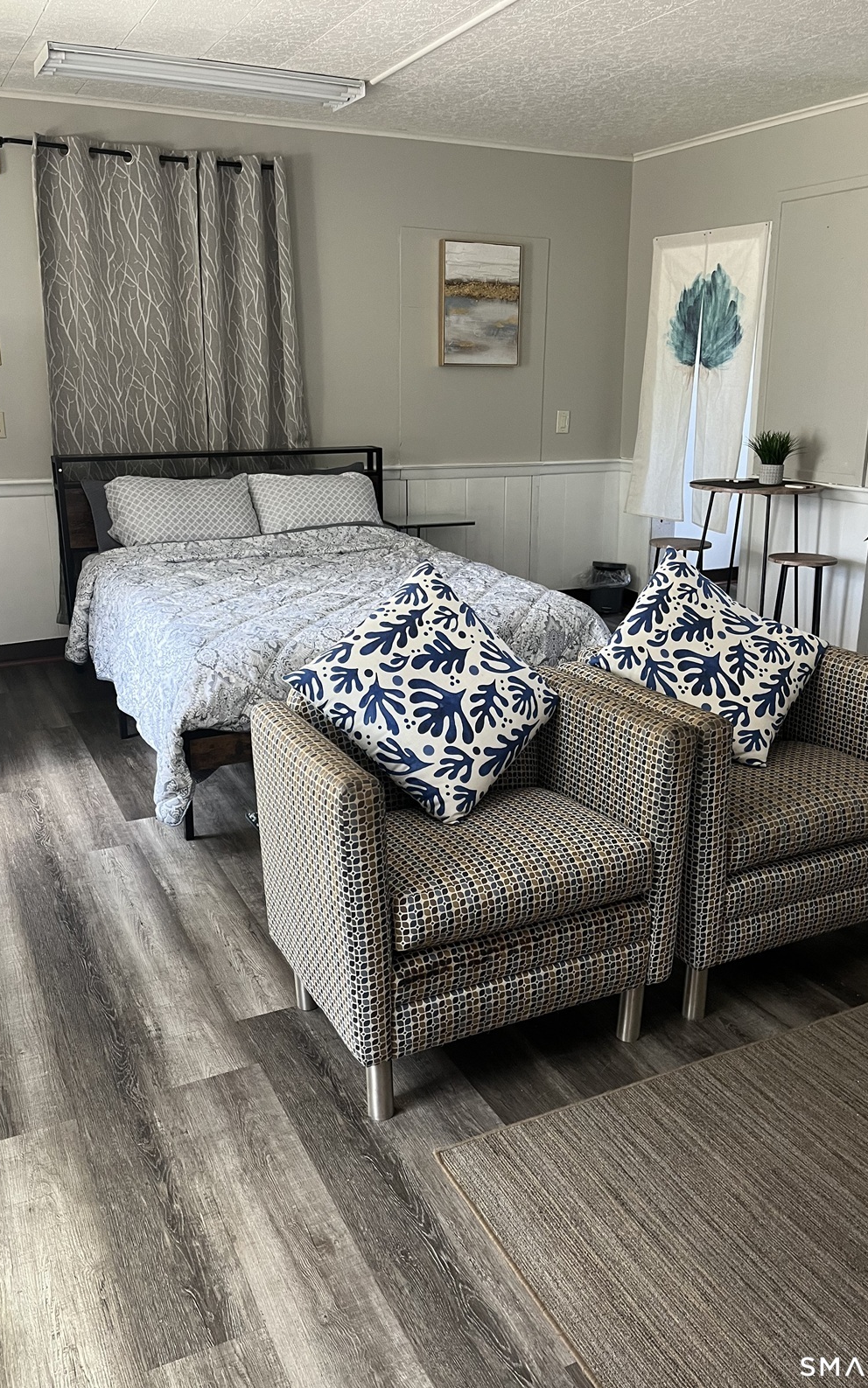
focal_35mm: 28
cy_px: 690
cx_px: 439
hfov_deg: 44.5
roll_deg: +0.3
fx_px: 1060
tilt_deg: -16.2
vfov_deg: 66.5
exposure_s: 1/60
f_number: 1.6
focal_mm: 5.1
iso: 200
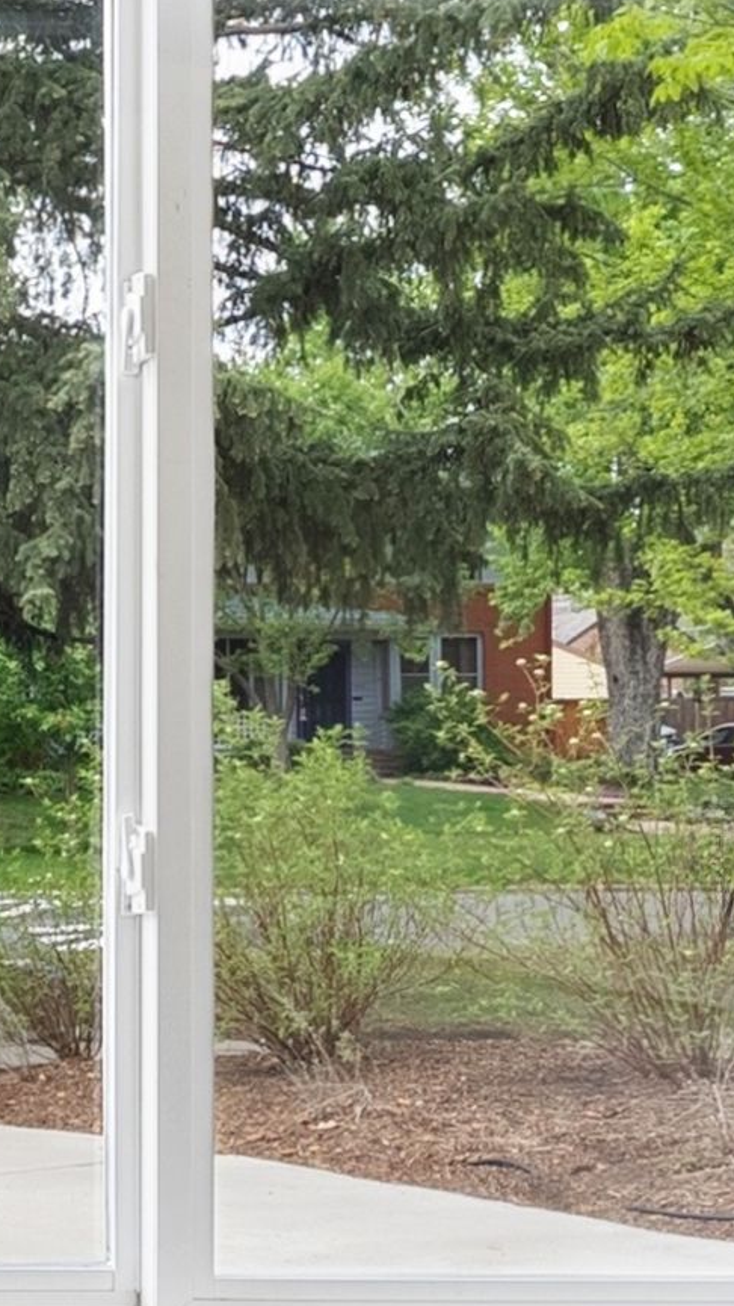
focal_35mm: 72
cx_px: -782
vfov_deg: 29.3
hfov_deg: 13.9
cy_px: 685
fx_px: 2491
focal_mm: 14
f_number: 9
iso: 500
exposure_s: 1/60
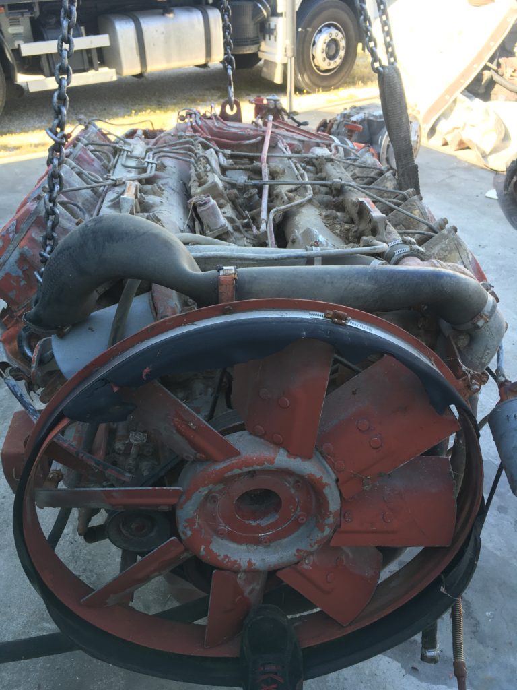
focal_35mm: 29
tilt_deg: -37.4
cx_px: 258
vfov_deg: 61.7
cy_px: 345
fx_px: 577
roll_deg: +2.6
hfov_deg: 48.2
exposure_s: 1/100
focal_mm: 4.15
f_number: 2.2
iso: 32
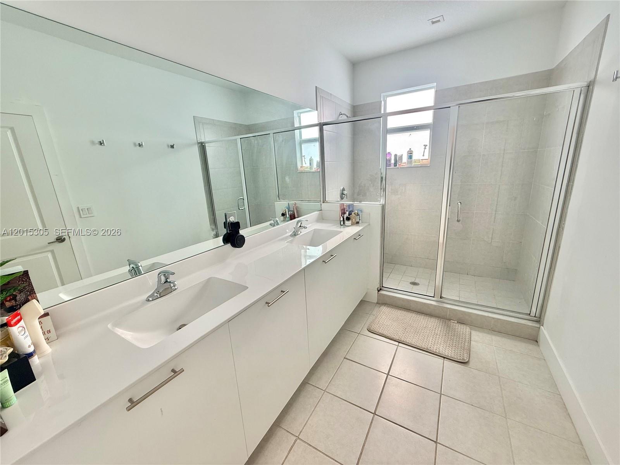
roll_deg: +2.6
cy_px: 232
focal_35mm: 14
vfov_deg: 85.7
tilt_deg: -14.0
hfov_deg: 102.1
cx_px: 310
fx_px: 251
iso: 64
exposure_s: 1/196
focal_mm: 2.22
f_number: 2.2
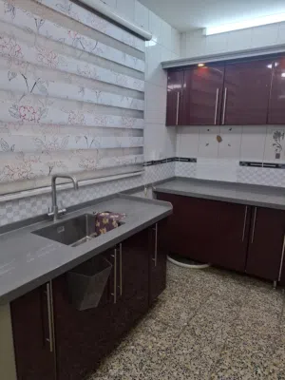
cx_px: 142
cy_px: 190
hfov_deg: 58.9
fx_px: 252
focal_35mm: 23
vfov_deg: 73.9
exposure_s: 1/100
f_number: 1.8
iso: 50
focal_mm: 5.54
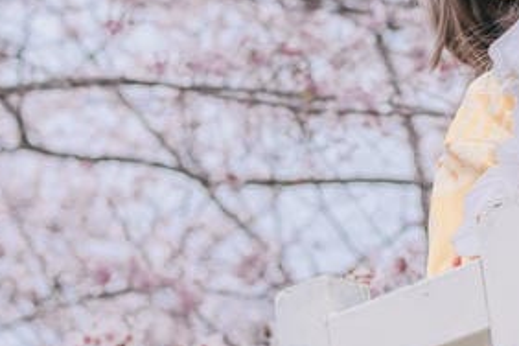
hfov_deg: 13.3
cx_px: 679
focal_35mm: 149
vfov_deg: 9.1
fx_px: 2148
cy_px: -67
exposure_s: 1/800
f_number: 3.2
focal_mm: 35
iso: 100
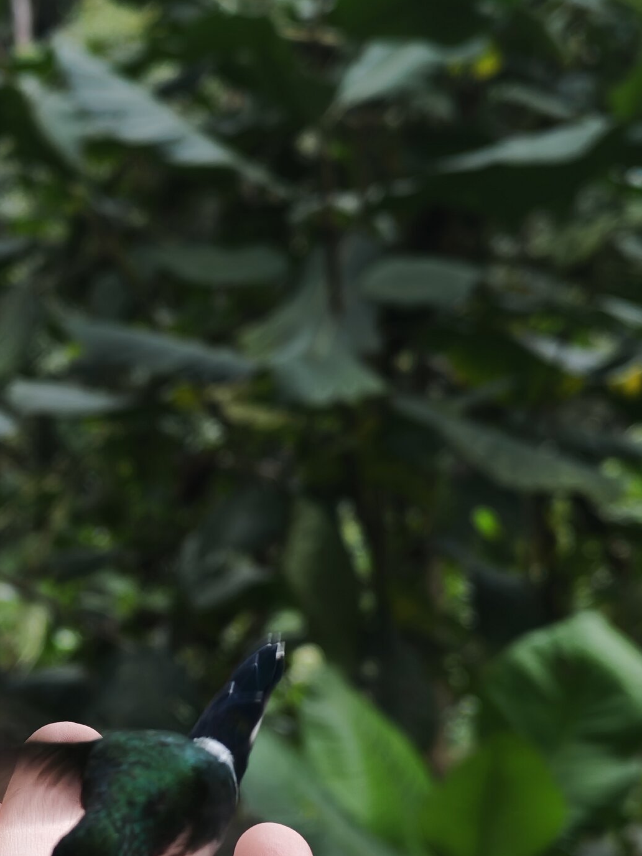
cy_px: 626
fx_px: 2522
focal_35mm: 102
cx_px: 128
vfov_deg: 19.1
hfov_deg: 14.4
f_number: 1.9
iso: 125
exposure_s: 1/100
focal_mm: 6.12
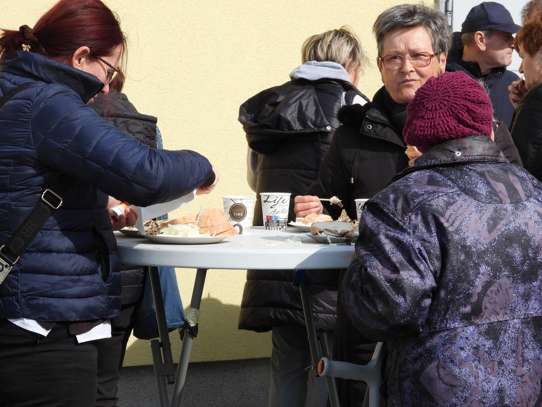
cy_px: 190
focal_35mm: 133
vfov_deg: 11.2
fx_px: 2083
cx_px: 281
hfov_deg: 14.8
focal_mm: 18.9
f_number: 4
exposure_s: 1/1000
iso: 100
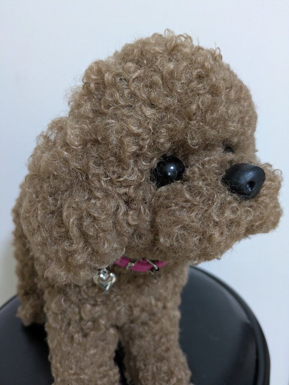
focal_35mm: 25
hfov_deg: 54.9
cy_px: 192
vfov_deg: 69.4
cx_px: 144
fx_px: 278
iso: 290
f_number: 1.89
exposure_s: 1/30
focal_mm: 5.43
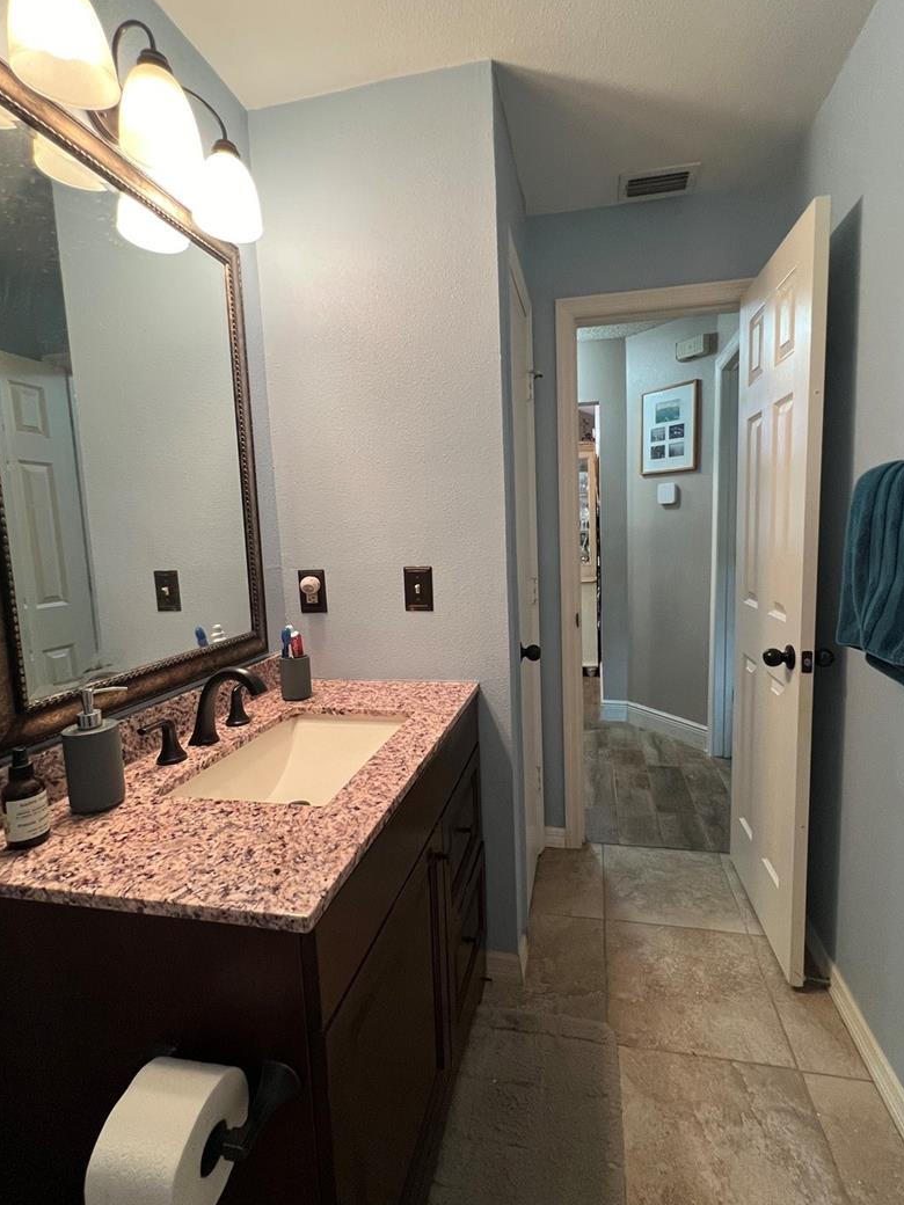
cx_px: 482
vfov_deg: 98.2
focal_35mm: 15
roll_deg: +2.1
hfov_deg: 81.6
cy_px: 593
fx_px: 522
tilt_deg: -6.7
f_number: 1.8
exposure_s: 1/60
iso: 250
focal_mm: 1.57
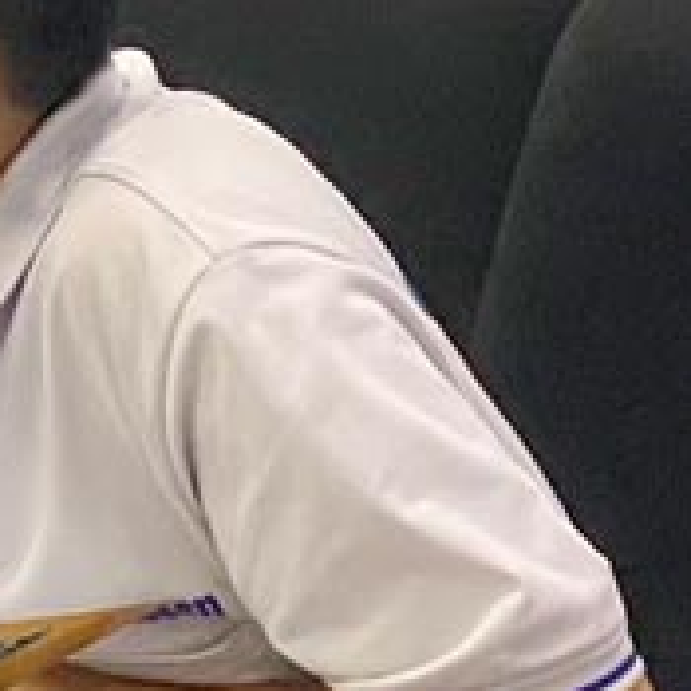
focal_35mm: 263
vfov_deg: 6.6
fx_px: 5940
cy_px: 83
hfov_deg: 6.3
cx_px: -1011
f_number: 2
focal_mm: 6
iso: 160
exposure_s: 1/121
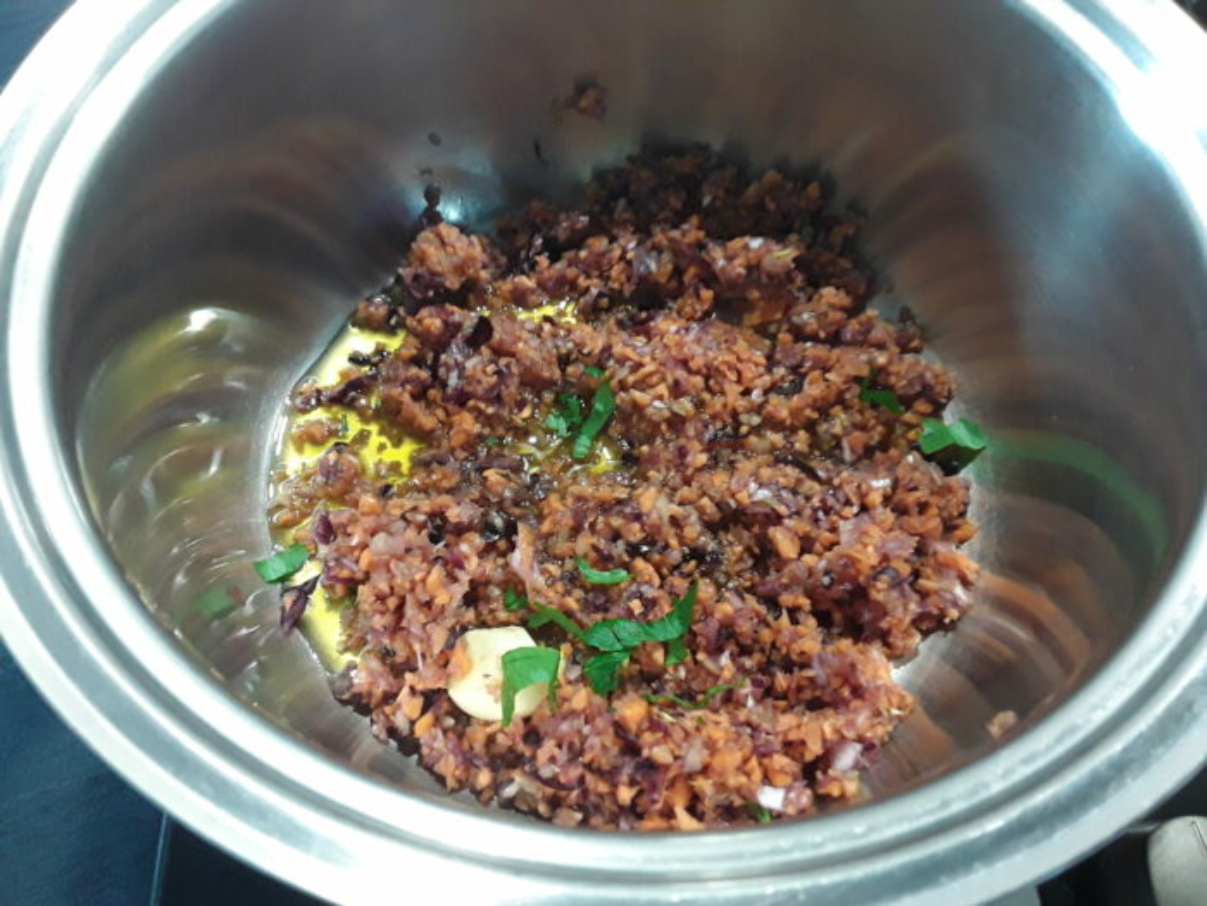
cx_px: 604
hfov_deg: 65.3
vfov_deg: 51.4
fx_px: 941
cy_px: 453
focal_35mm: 27
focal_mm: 2.91
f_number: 1.9
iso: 160
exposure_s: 1/17
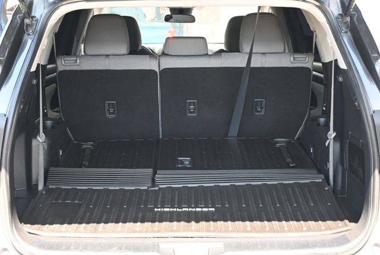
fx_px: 587
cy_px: 128
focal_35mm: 56
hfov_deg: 35.9
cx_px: 190
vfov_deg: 24.5
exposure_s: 1/125
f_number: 5.3
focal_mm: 37
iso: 1100
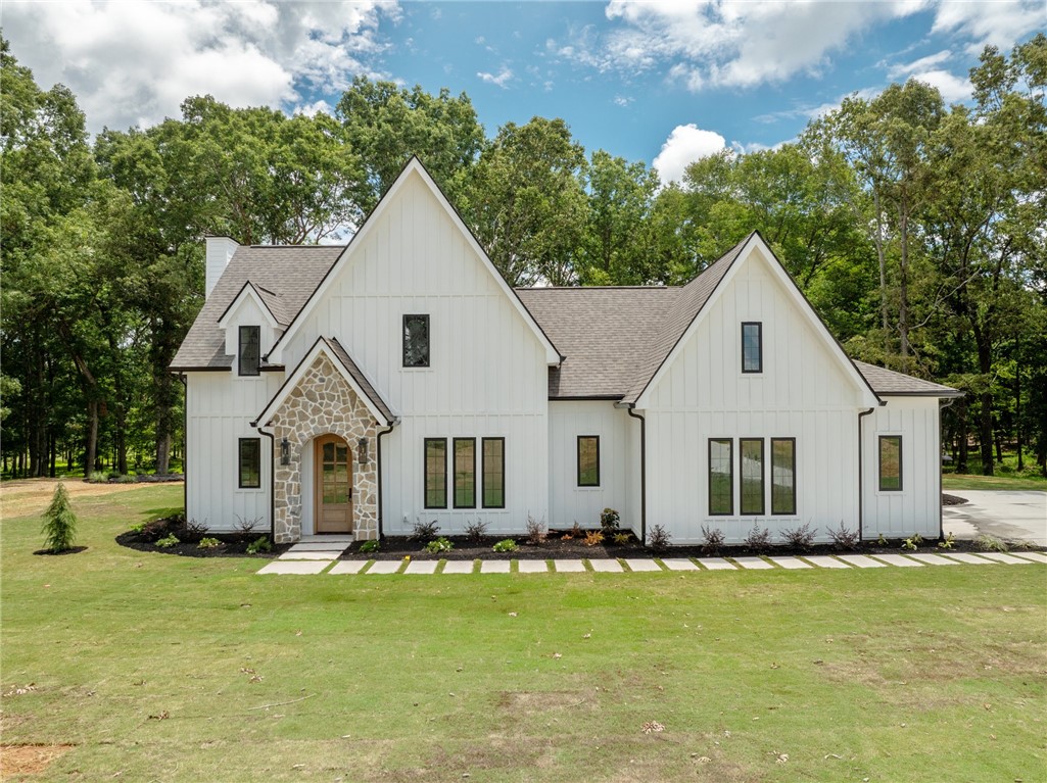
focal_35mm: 24
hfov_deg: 71.6
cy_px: 392
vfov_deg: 56.7
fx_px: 725
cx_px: 524
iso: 100
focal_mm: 12.29
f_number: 4.5
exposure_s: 1/120
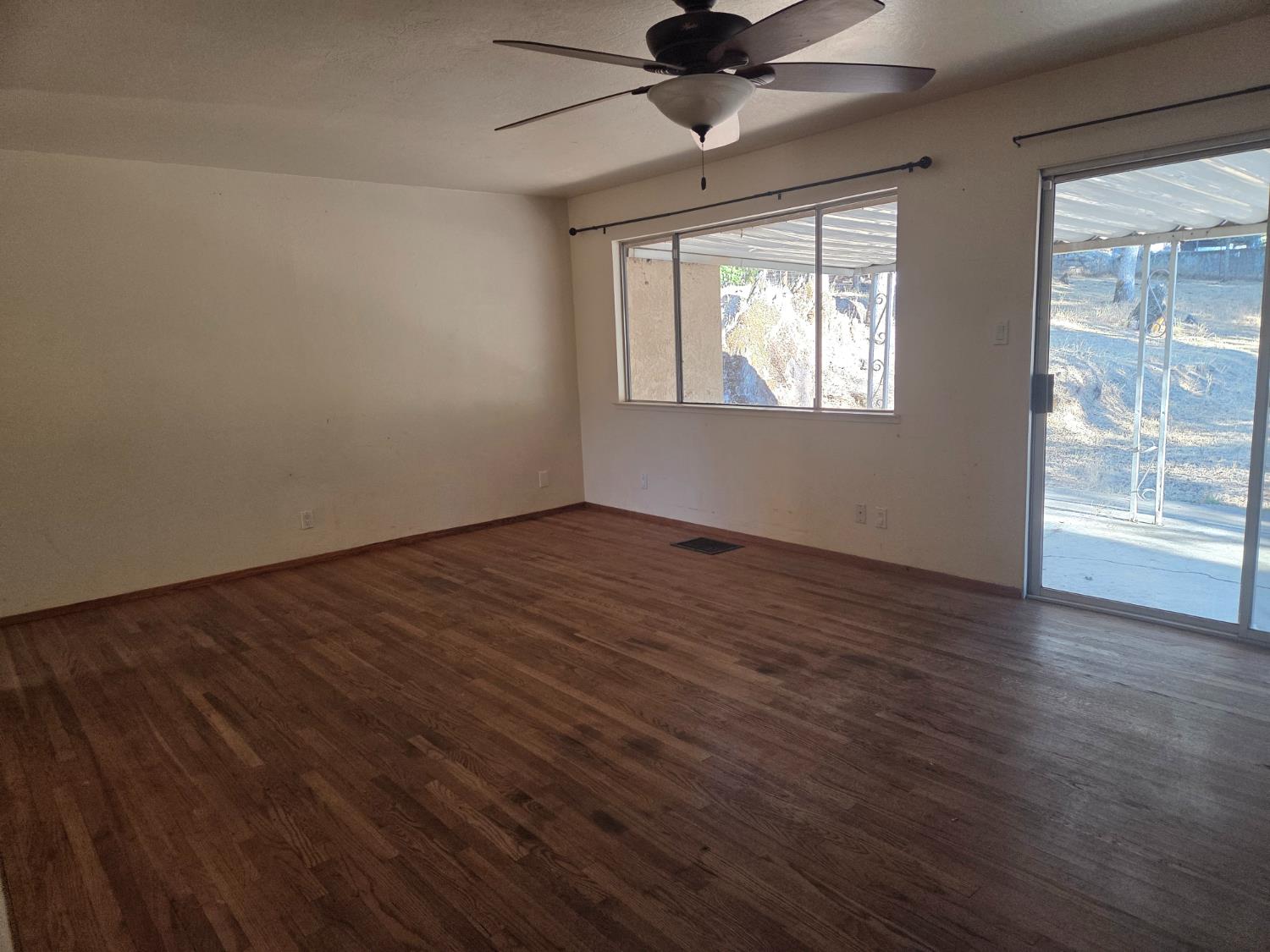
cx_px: 635
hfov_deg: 73.9
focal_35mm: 23
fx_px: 844
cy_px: 476
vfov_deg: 58.9
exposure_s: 1/120
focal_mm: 5.4
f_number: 1.8
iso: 160
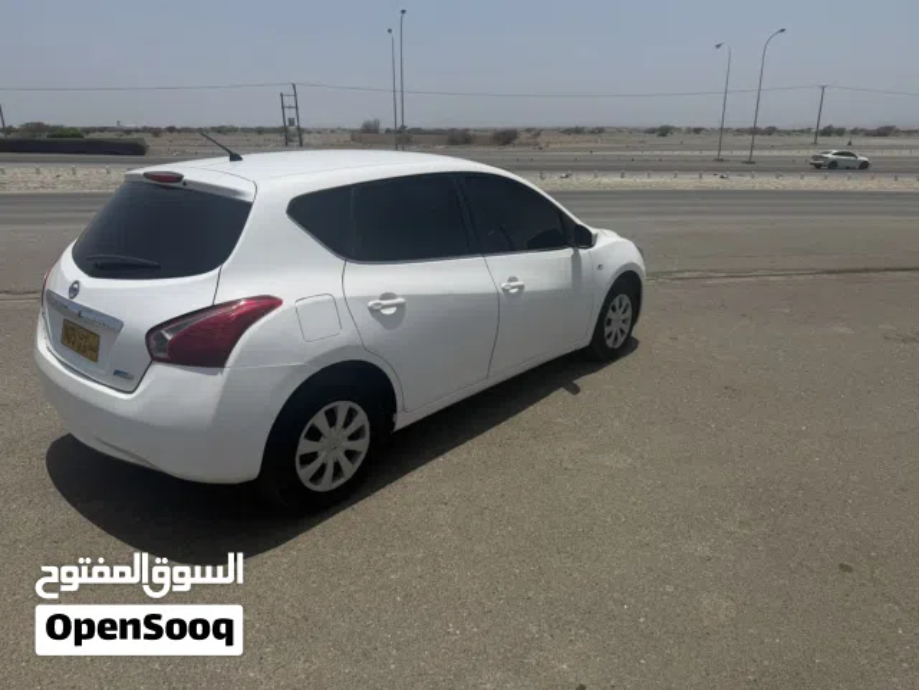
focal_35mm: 24
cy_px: 345
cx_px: 460
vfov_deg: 56.8
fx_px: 637
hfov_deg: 71.6
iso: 80
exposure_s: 1/11905
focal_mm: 6.76
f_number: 1.78
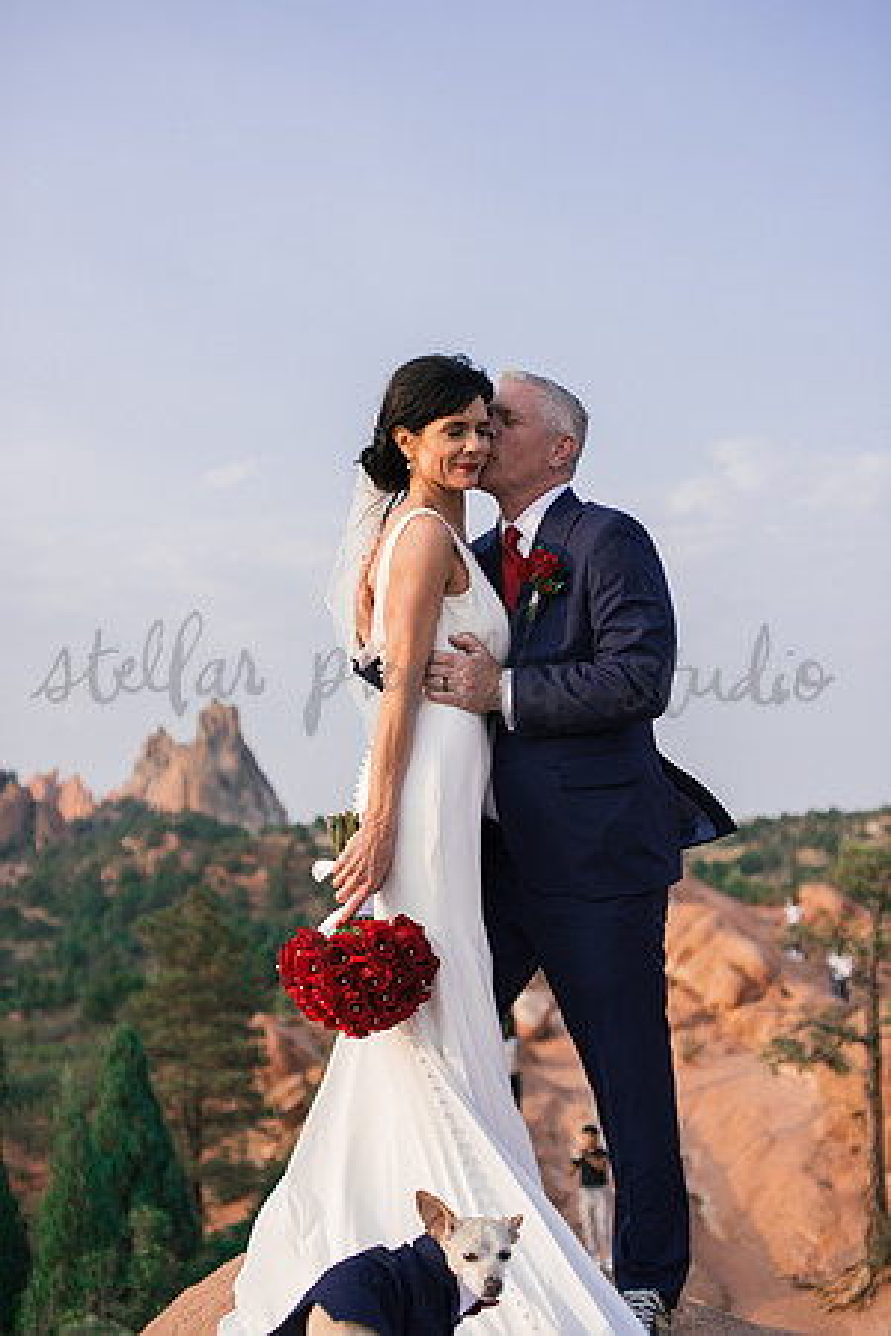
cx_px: 446
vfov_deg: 39.6
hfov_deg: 27.0
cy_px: 668
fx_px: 1856
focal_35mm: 50
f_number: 2.8
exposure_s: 1/1250
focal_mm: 50
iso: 125
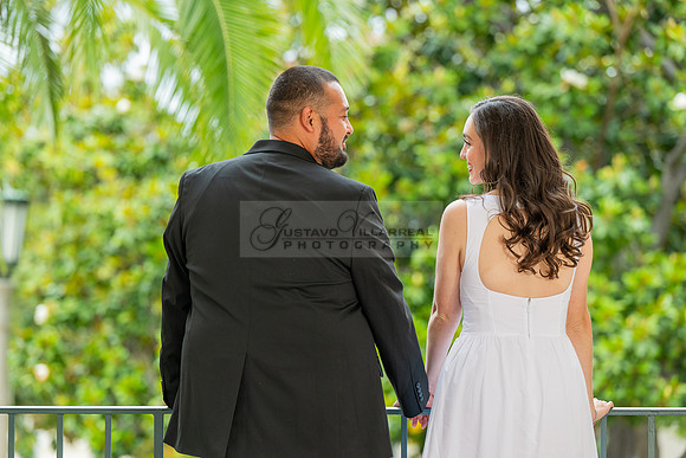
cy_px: 229
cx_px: 343
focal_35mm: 160
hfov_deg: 12.8
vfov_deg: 8.6
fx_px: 3049
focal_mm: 160
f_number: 4
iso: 200
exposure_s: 1/200
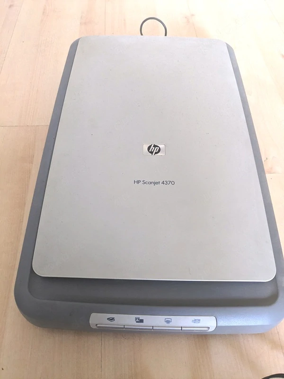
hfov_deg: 51.4
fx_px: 295
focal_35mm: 27
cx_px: 142
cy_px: 190
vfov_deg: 65.3
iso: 230
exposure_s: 1/50
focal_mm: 4.38
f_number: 1.73
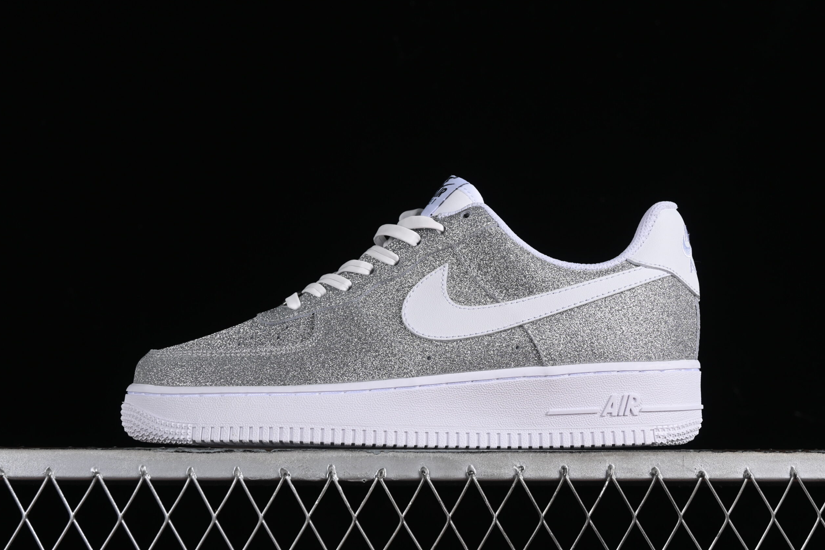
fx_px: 1742
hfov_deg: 26.7
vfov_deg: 17.9
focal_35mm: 76
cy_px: 277
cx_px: 414
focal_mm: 50
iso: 160
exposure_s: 1/80
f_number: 8
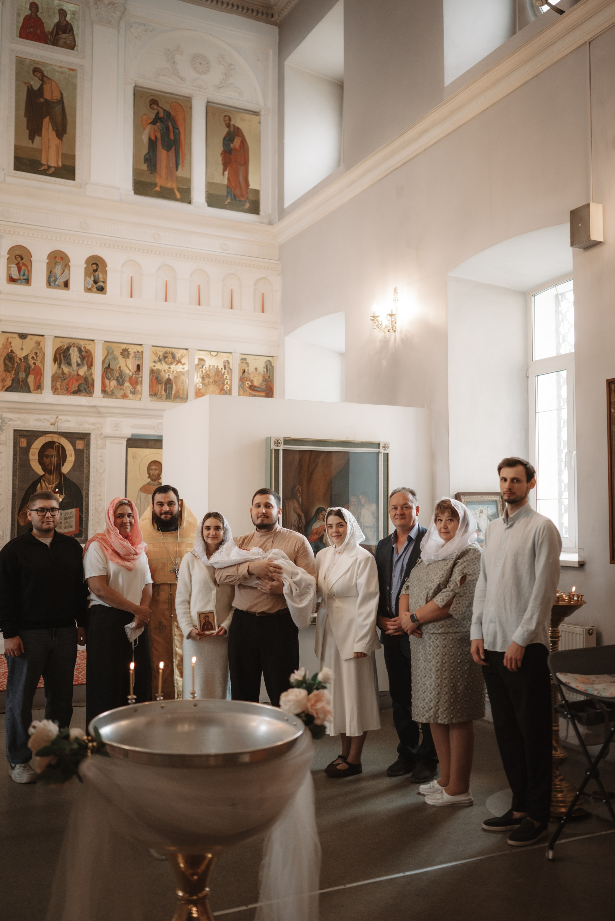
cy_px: 460
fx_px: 896
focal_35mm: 35
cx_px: 308
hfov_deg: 37.9
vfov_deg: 54.4
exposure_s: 1/320
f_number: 1.8
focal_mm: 35
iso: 640
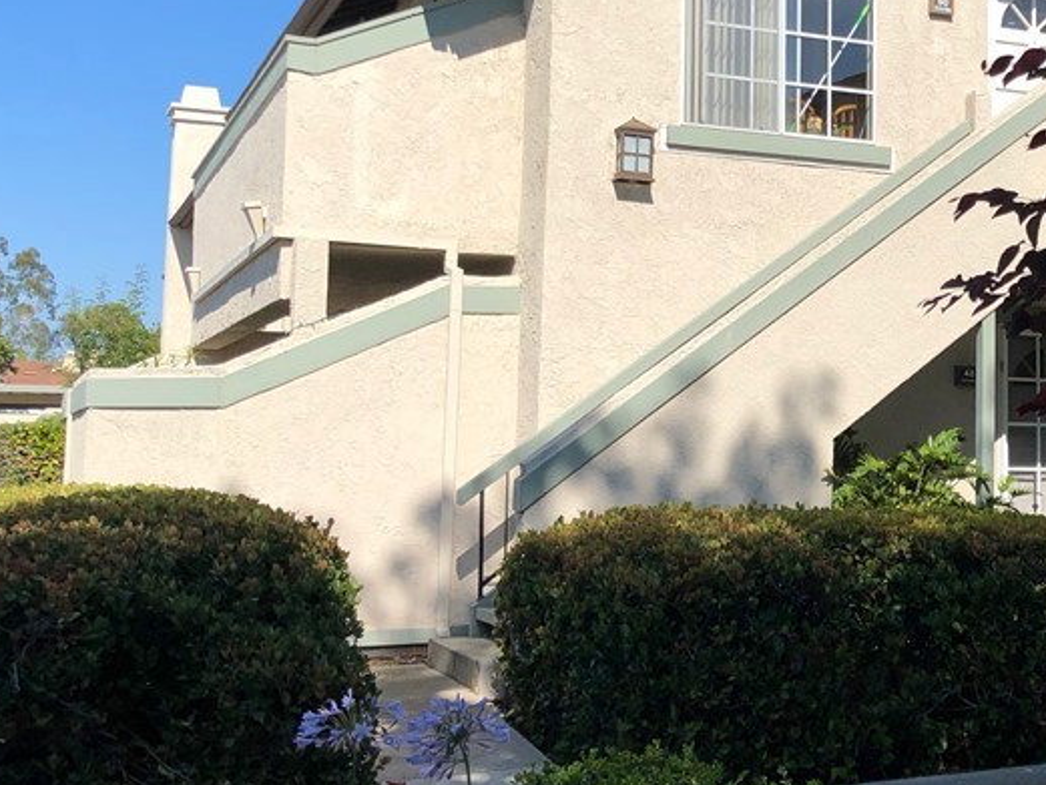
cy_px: 279
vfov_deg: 26.5
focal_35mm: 55
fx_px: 1662
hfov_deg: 33.7
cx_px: 869
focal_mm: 4
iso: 20
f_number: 1.8
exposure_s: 1/2088
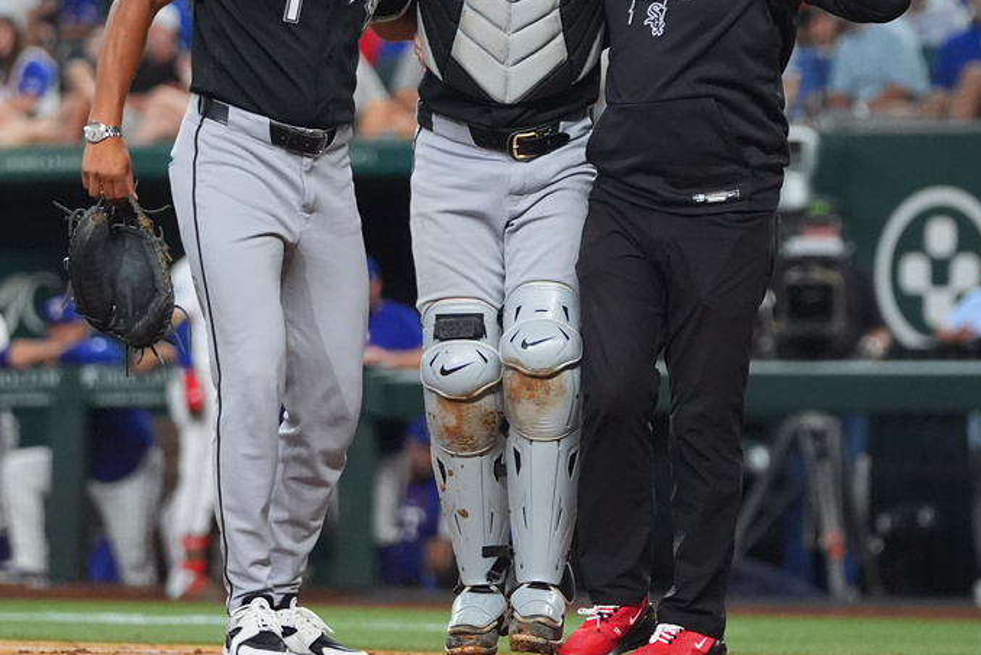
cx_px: 487
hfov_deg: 5.4
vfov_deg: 3.6
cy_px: 178
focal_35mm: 381
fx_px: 10386
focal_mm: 168
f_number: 2.8
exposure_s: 1/4000
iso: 4000
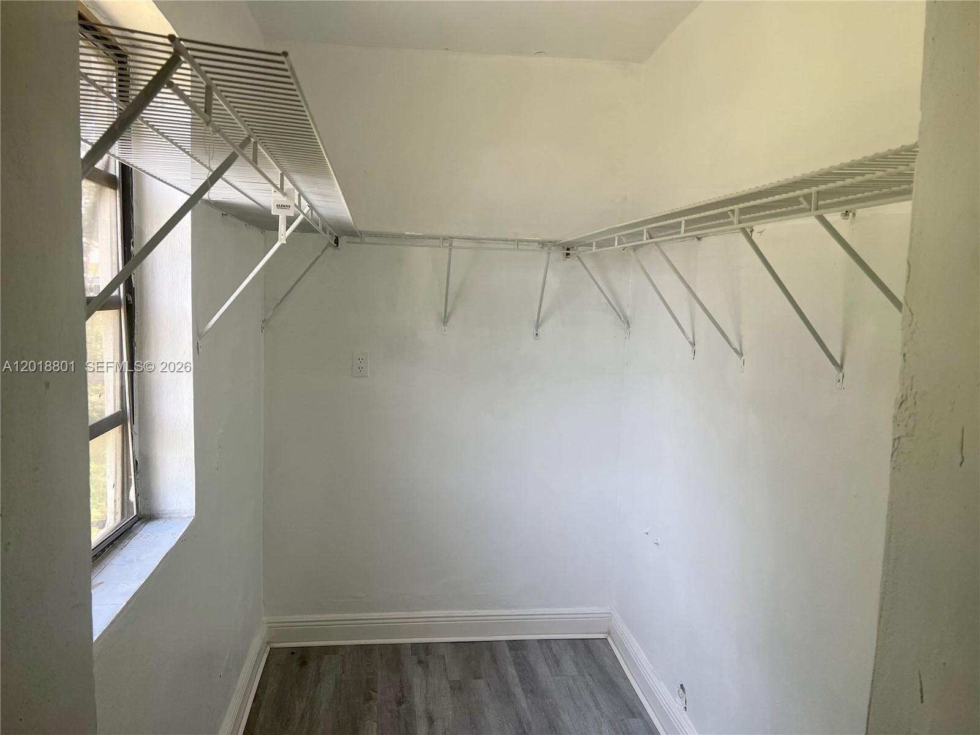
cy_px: 368
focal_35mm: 26
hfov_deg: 67.3
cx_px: 490
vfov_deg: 53.1
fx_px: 736
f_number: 1.5
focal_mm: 5.7
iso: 80
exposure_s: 1/121
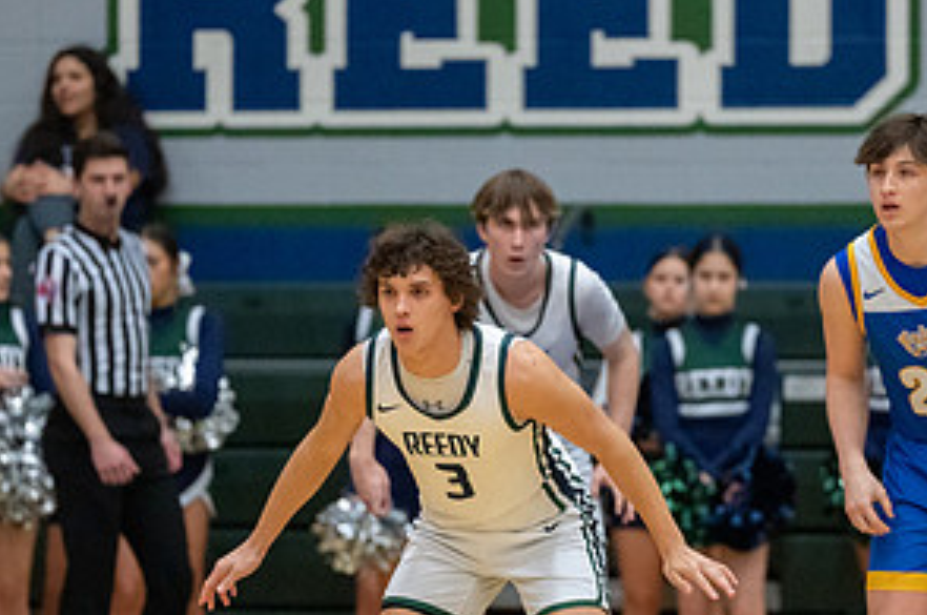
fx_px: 11029
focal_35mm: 429
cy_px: 401
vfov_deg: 3.2
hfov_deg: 4.8
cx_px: 560
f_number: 2.8
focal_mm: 200
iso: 5000
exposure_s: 1/1000
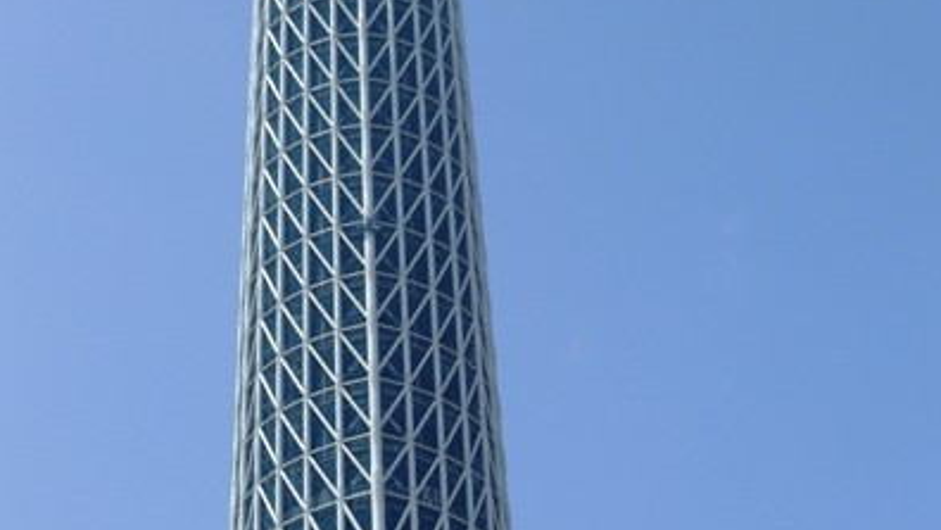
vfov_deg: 13.5
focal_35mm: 88
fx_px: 2196
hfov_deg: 24.2
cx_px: 470
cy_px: 581
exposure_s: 1/1000
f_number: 5
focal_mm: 12.8
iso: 80
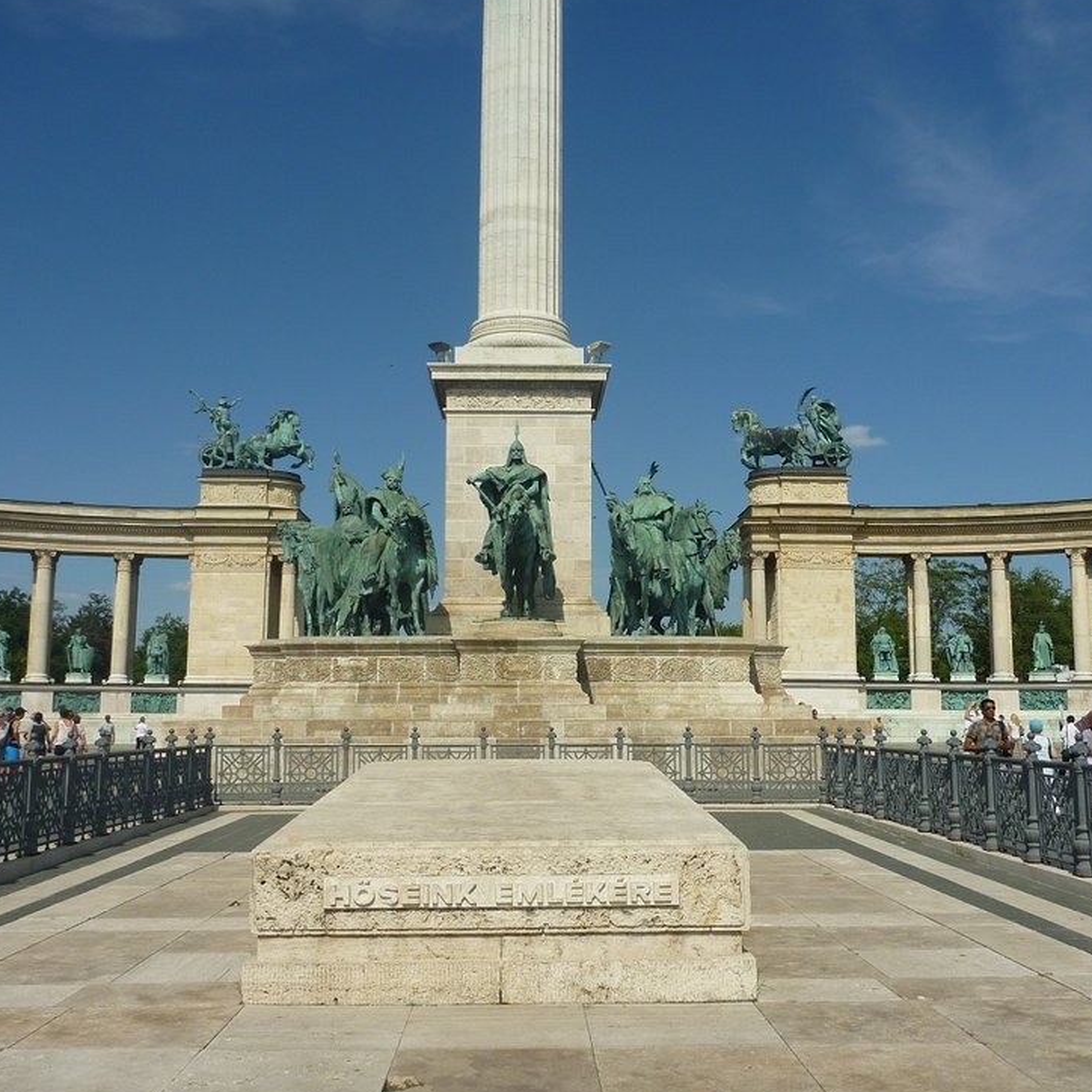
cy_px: 534
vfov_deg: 47.2
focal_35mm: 35
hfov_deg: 47.2
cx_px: 548
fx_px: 1249
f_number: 10
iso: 80
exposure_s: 1/200
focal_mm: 4.9
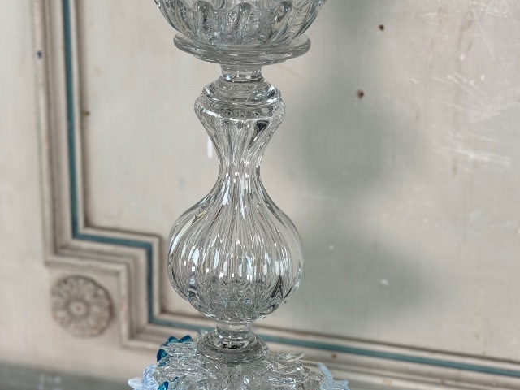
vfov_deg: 16.4
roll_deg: -1.1
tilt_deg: -20.9
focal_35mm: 90
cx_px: 281
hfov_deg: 21.8
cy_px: 279
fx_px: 1352
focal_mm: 6.76
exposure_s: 1/50
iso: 50
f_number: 1.78
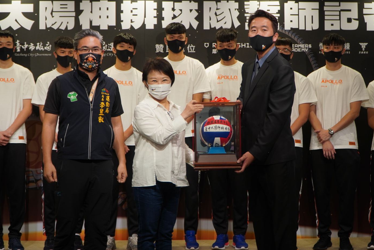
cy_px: 111
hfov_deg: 28.2
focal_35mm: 72
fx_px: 744
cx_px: 190
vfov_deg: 19.1
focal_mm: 41
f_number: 4
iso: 400
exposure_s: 1/80
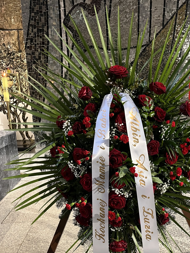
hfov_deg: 41.4
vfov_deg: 53.7
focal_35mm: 34
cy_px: 149
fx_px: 249
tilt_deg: -13.7
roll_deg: +1.2
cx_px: 123
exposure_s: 1/33
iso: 500
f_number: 1.6
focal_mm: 5.1
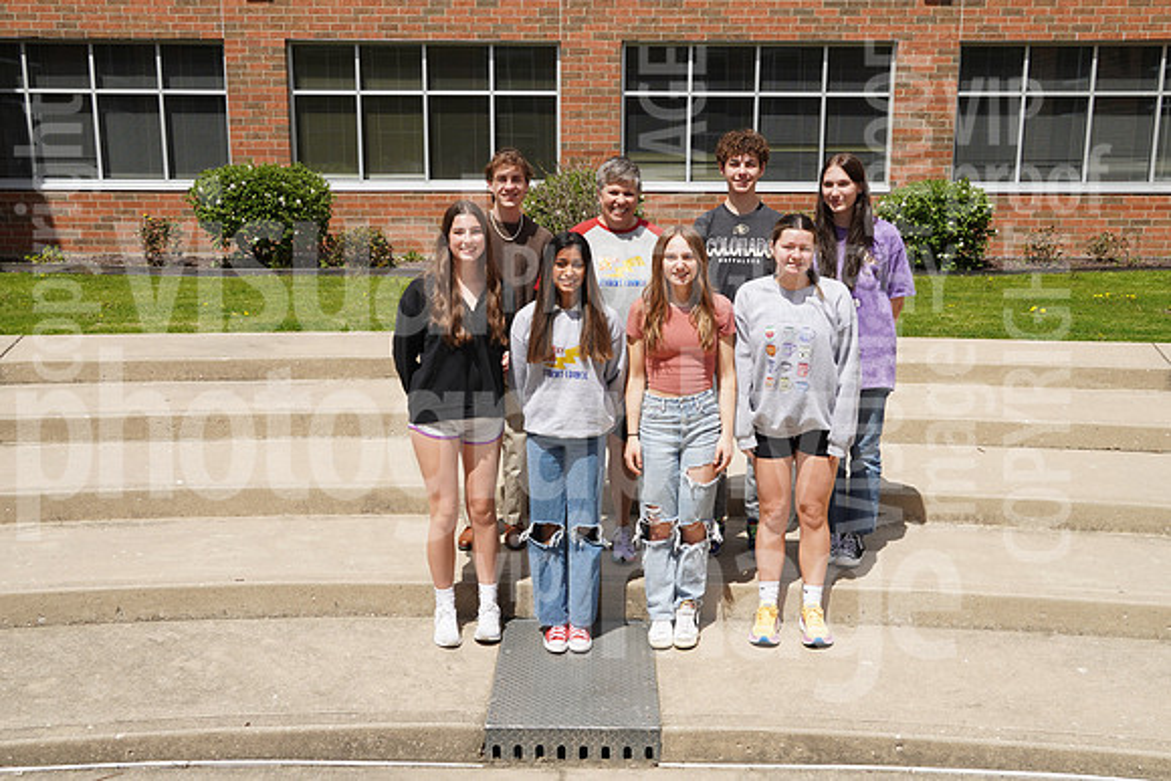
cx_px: 586
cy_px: 390
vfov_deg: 36.9
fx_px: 1171
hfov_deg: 53.1
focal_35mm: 36
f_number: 11
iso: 100
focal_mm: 24
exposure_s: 1/125
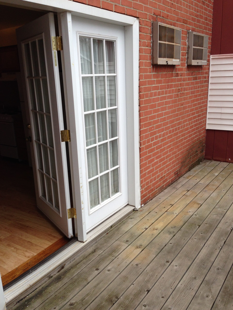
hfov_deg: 42.9
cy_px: 155
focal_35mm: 33
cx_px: 116
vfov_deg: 55.4
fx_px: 296
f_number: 2.4
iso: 64
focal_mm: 4.12
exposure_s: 1/704
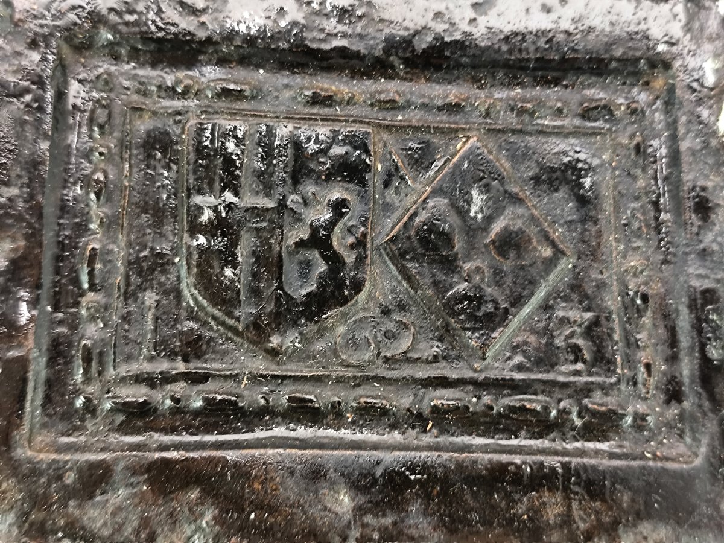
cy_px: 272
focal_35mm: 46
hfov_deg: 41.2
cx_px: 362
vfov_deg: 31.5
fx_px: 962
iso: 640
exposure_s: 1/25
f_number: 1.65
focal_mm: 6.14
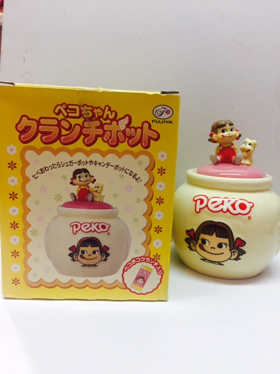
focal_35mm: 29
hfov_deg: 48.2
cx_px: 140
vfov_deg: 61.7
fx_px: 313
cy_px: 187
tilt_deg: -10.1
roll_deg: -3.5
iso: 64
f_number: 2.2
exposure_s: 1/33
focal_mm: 4.15
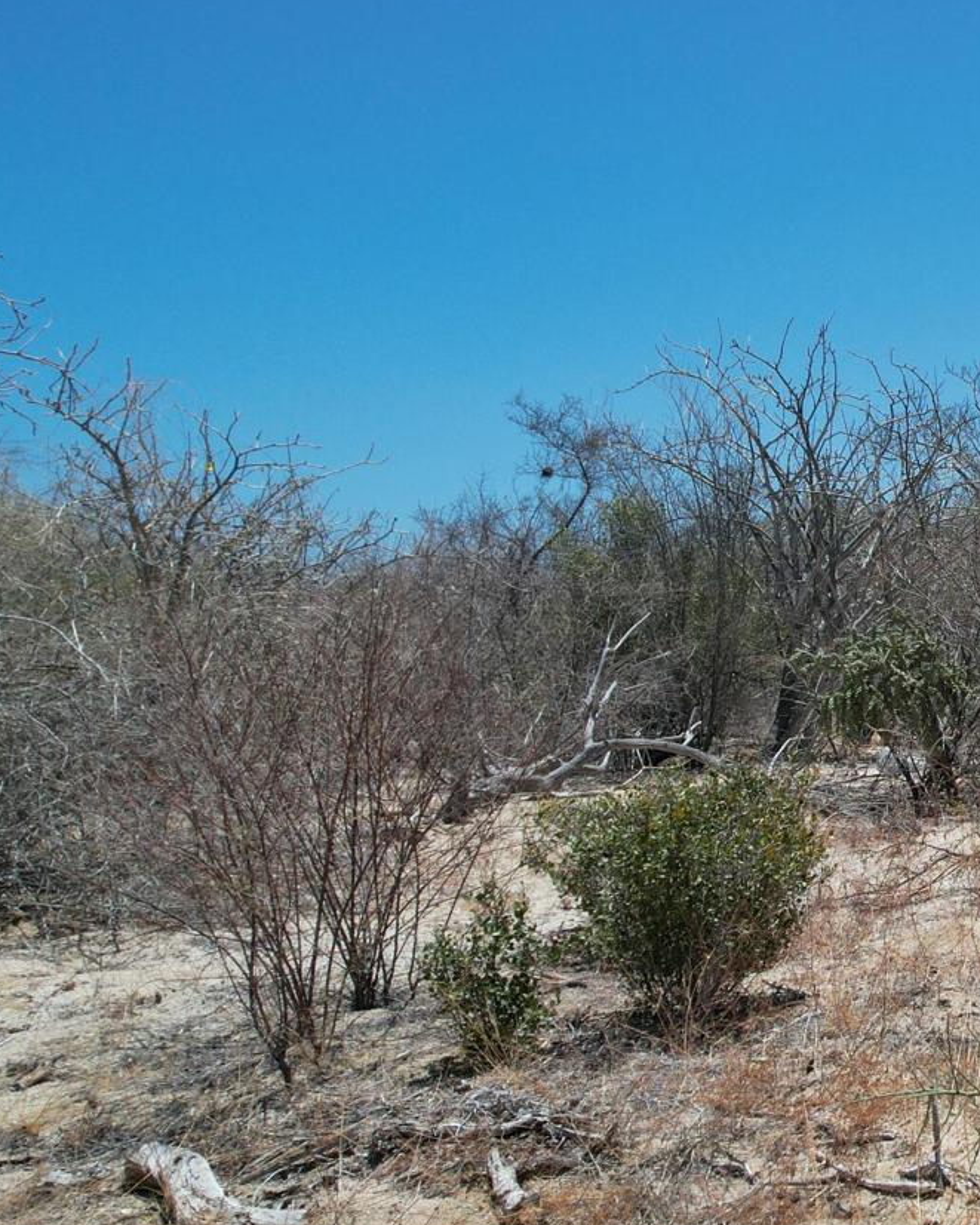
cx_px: 1272
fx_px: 1740
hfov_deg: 26.6
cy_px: 650
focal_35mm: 48
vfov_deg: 38.8
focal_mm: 8.38
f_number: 2.8
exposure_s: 1/2500
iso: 100
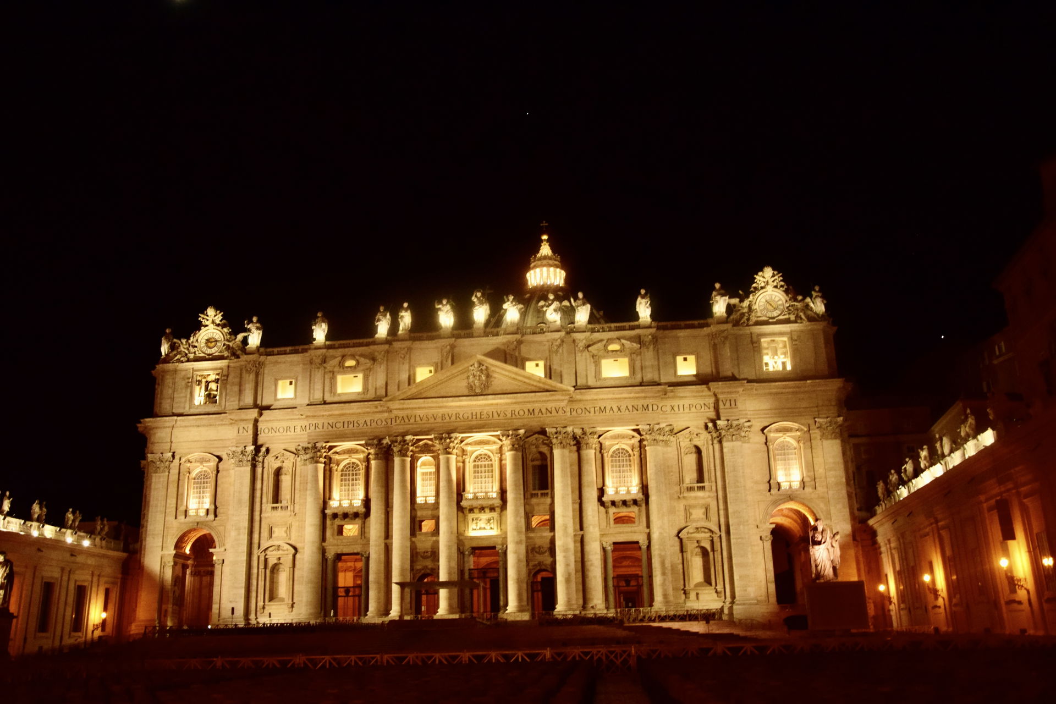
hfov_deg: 57.2
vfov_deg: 40.0
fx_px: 968
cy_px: 352
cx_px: 528
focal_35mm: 33
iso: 3200
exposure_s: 1/30
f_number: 4
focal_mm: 22
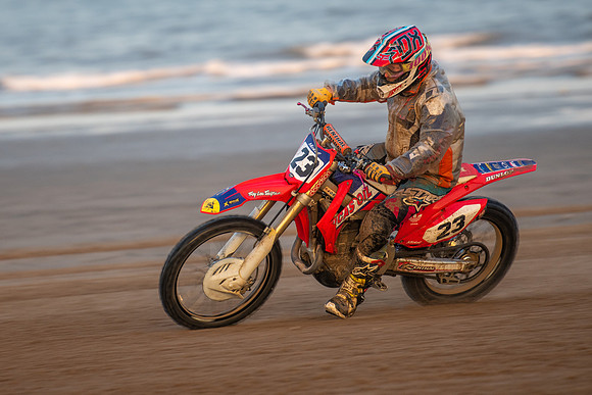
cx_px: 240
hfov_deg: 5.8
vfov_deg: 3.9
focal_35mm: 357
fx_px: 5874
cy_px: 160
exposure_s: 1/400
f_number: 2.8
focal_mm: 200
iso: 200
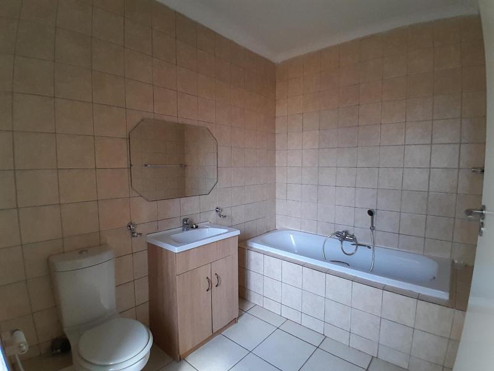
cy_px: 186
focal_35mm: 17
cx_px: 247
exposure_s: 1/40
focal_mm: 1.46
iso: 100
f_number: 2.2
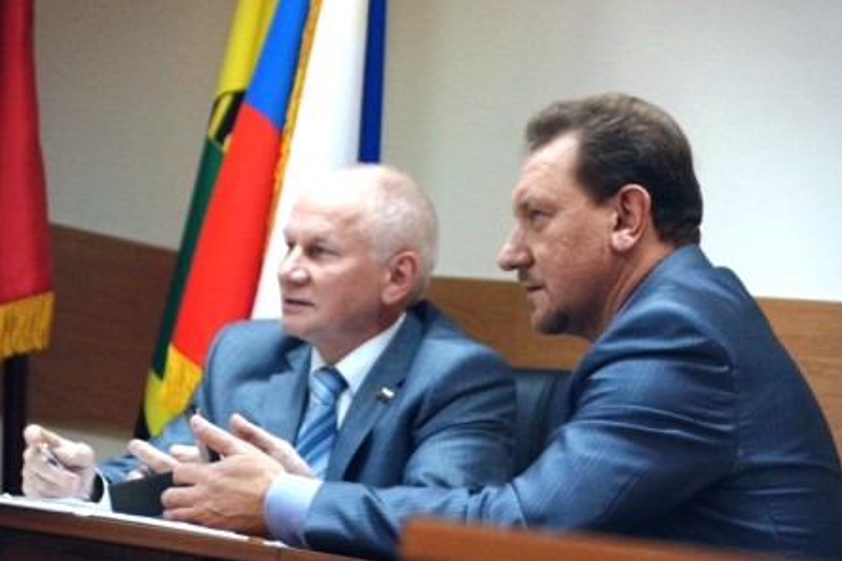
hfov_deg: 10.1
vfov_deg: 6.7
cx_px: 421
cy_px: 281
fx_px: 4783
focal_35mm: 205
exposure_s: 1/200
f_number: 5.6
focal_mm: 135
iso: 2500
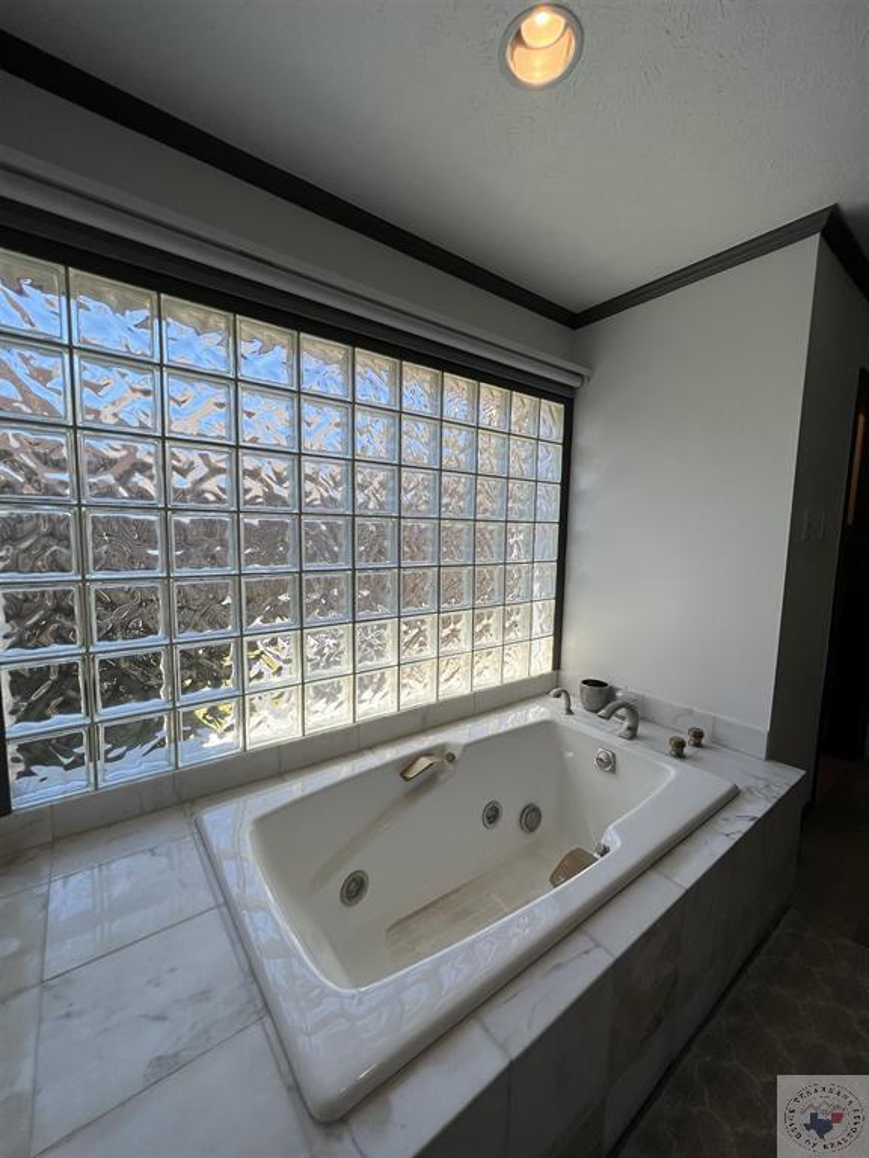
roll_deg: -1.3
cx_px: 434
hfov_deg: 89.9
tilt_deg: -5.5
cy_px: 579
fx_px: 435
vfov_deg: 106.2
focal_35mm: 13
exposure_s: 1/469
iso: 32
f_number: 1.8
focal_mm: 1.57
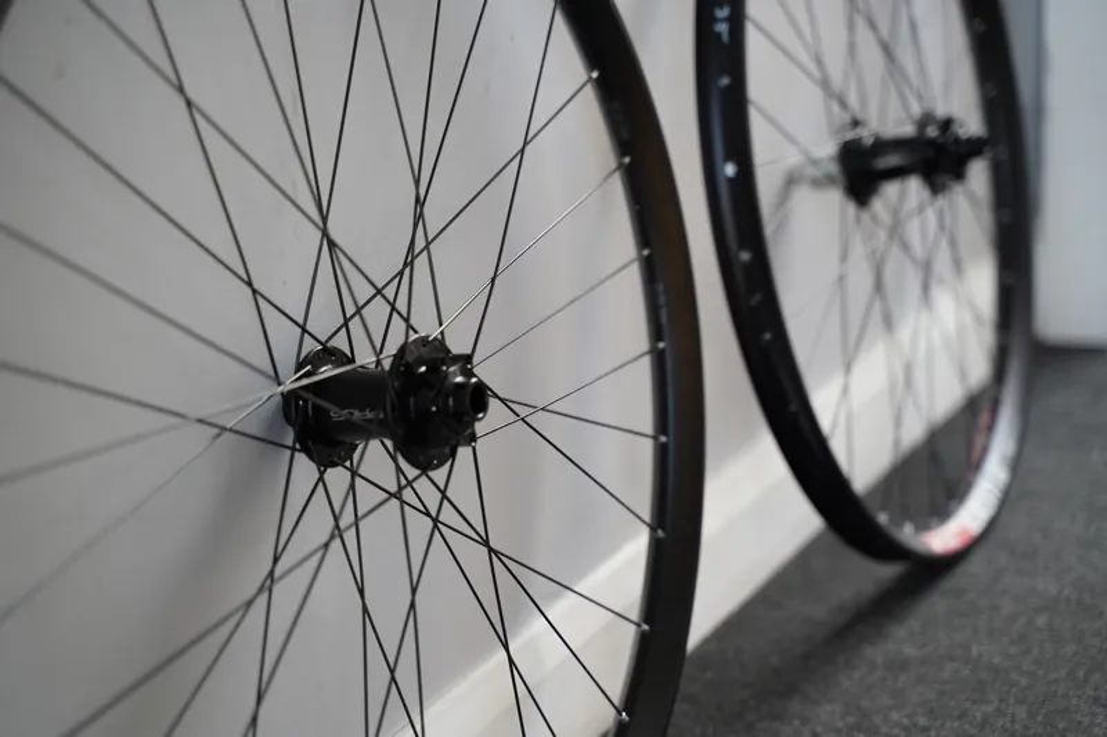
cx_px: 554
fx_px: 2306
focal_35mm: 75
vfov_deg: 18.2
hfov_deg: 27.0
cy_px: 368
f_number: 3.5
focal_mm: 75
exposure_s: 1/160
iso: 640
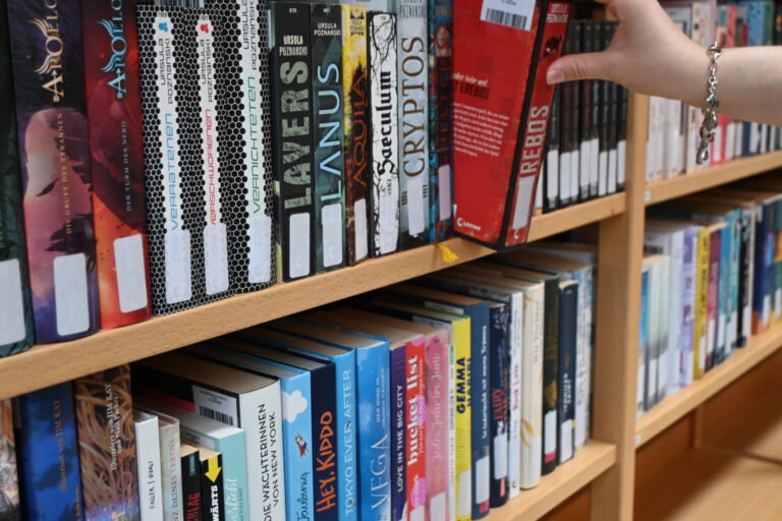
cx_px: 391
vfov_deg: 29.4
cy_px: 260
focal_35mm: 46
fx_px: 994
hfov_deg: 43.0
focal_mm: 30.5
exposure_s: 1/125
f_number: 4.8
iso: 450
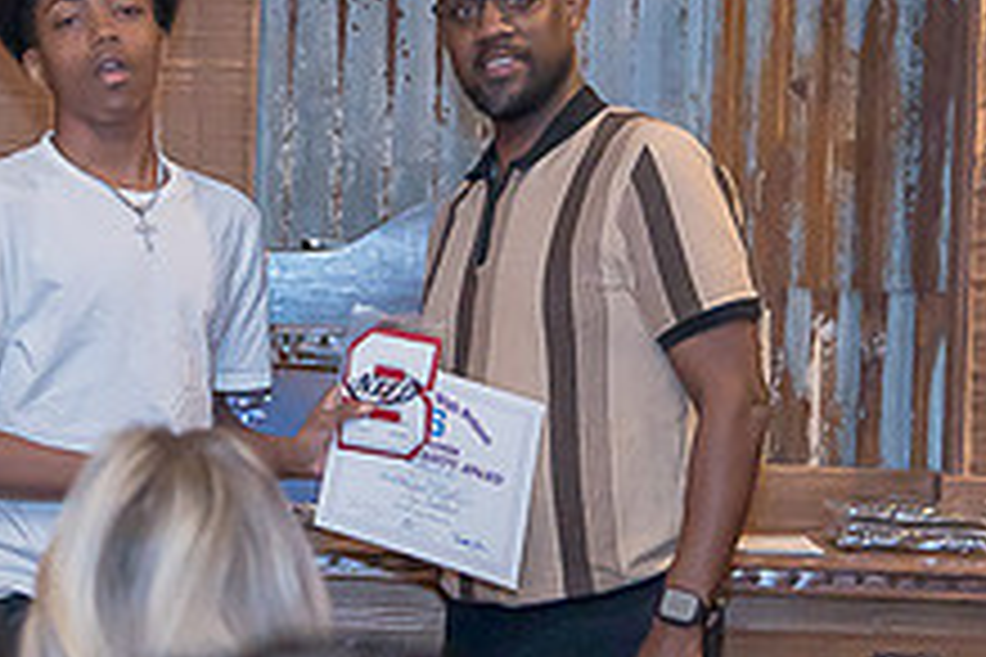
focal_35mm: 172
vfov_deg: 8.0
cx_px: 360
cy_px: 243
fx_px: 4711
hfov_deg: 11.9
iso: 2000
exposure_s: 1/125
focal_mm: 65
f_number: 4
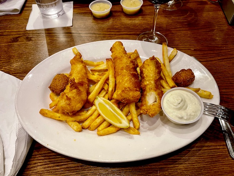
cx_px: 117
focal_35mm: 25
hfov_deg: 69.4
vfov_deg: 54.9
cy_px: 88
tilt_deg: -55.7
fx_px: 169
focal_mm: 5.1
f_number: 1.6
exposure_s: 1/40
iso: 400
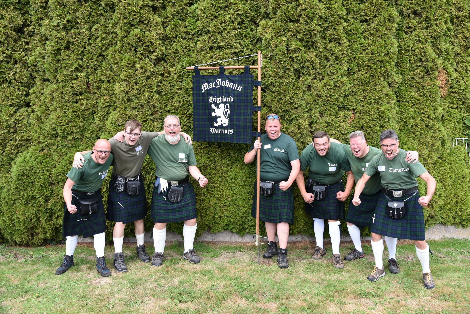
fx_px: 353
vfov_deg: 48.0
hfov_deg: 67.4
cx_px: 235
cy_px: 157
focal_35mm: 27
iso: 400
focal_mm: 27
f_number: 7.1
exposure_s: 1/200
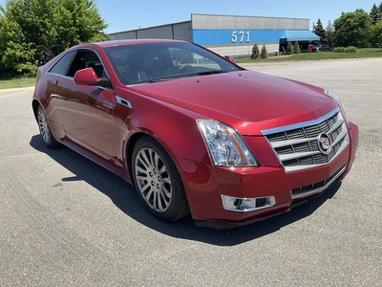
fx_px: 320
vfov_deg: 48.2
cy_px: 144
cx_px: 191
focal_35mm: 29
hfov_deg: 61.7
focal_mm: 3
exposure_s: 1/1279
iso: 25
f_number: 1.8
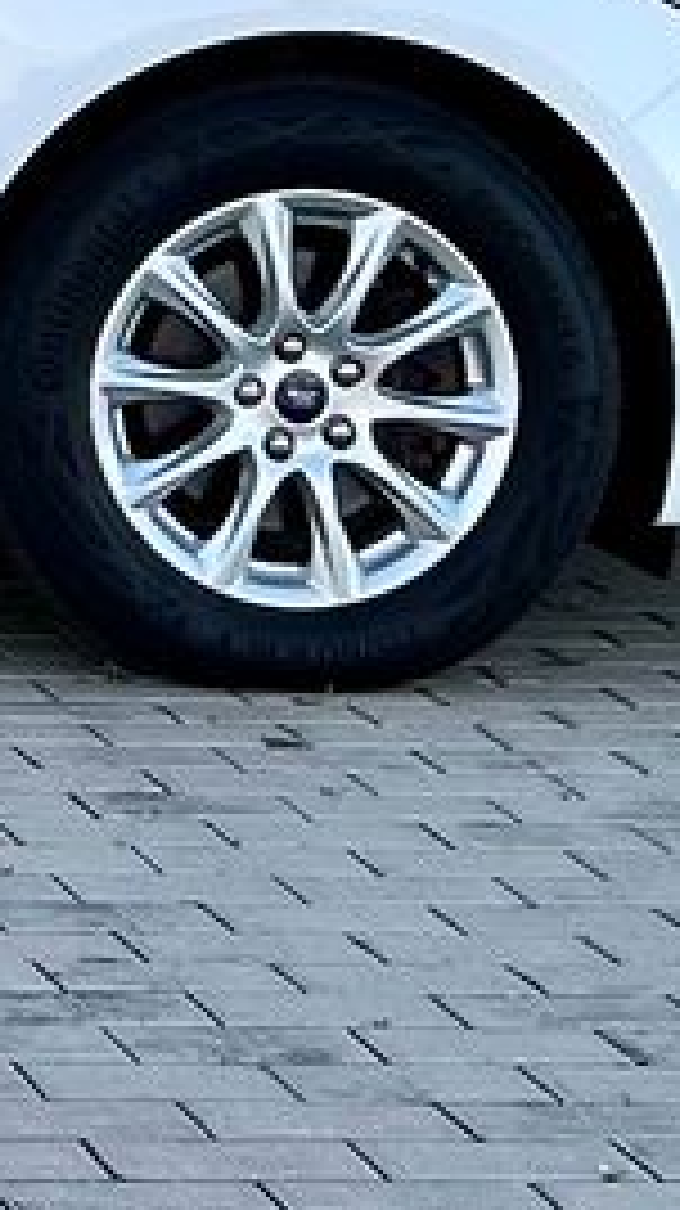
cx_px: -1171
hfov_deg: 9.4
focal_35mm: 108
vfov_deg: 18.9
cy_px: -171
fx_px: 3467
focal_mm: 5.7
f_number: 1.5
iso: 40
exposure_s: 1/173
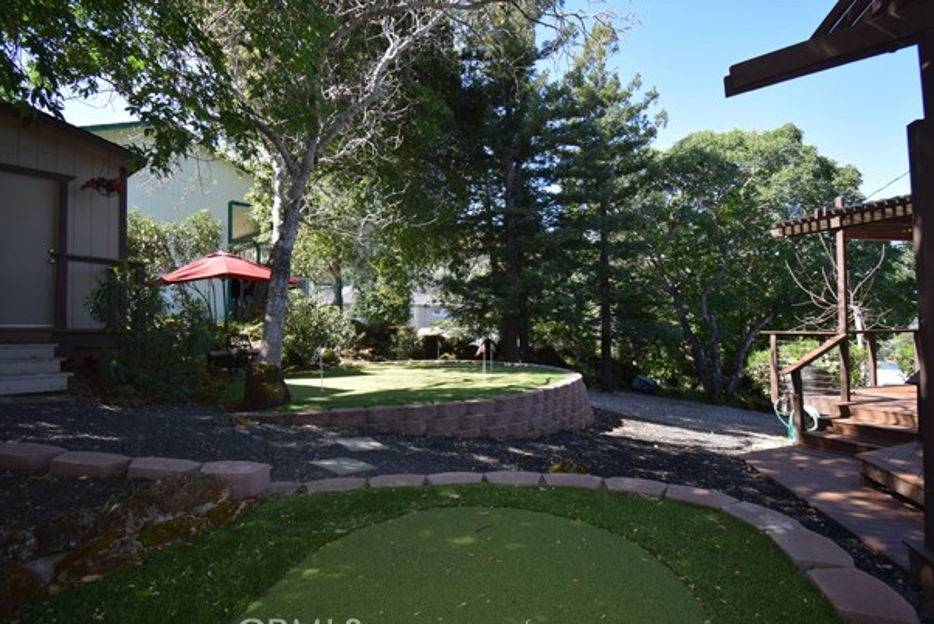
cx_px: 465
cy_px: 324
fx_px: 455
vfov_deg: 68.8
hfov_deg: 91.5
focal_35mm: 18
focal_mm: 11
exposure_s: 1/125
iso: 125
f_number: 5.6
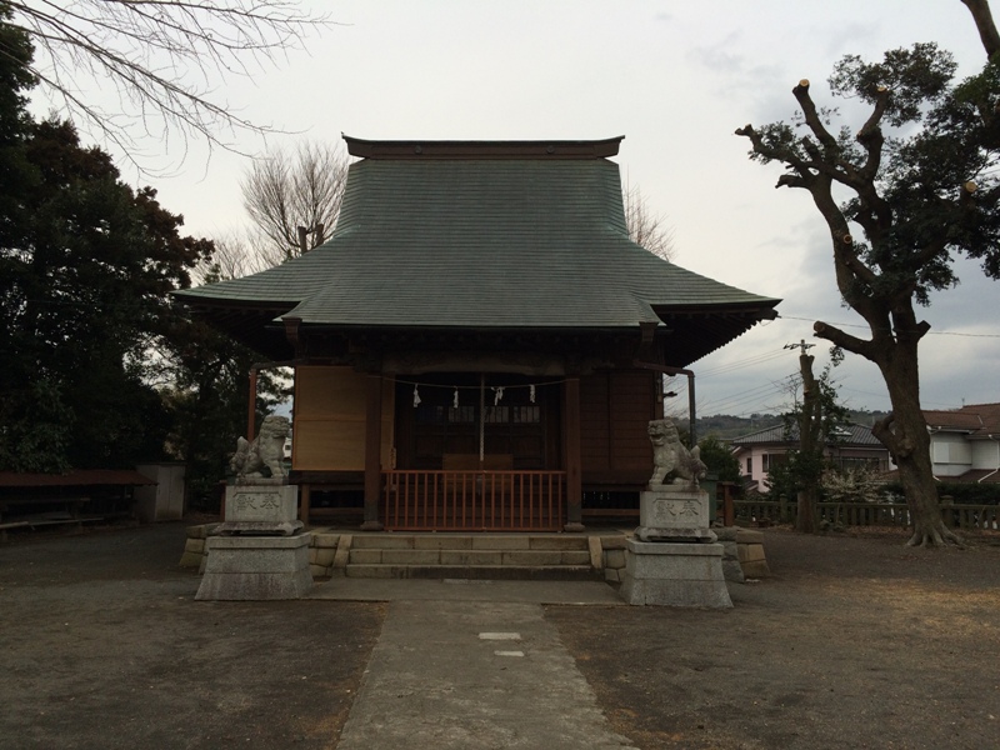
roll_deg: -0.3
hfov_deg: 61.7
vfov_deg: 48.2
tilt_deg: +6.1
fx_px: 838
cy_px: 375
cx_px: 500
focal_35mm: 29
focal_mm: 4.15
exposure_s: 1/224
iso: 32
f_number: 2.2
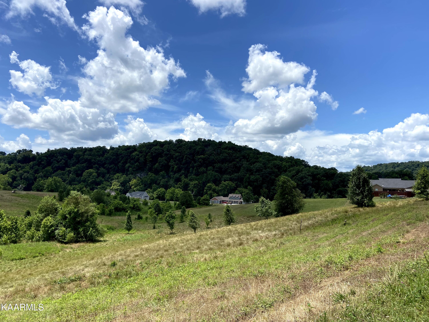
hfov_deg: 67.3
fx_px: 322
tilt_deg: +3.6
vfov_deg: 53.1
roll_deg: -1.3
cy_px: 161
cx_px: 214
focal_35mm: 26
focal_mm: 4.25
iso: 32
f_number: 1.8
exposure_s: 1/4274
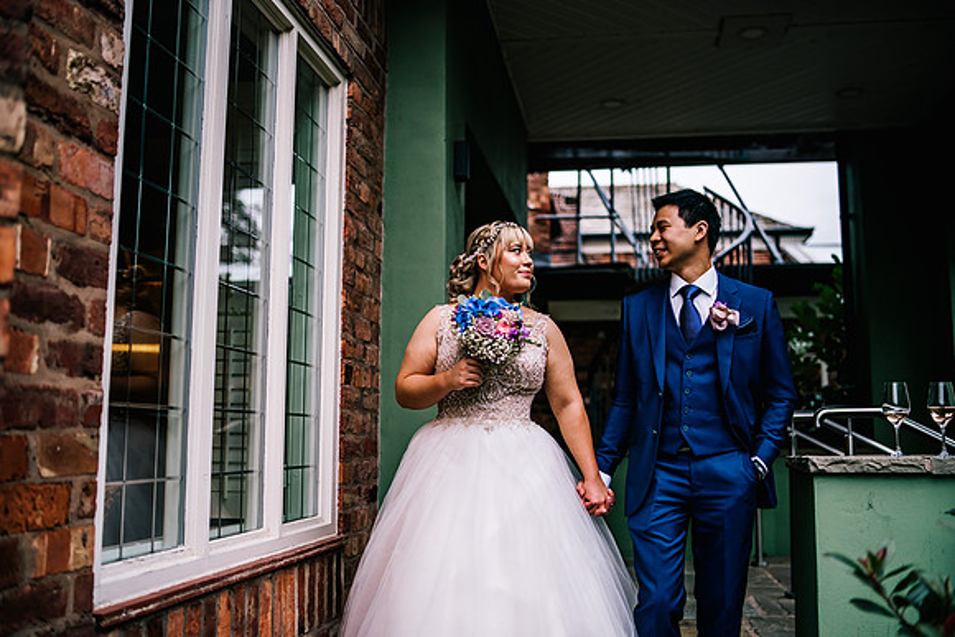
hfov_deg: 54.4
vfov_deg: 37.9
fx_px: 929
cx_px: 478
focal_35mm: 35
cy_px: 318
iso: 160
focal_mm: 35
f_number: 1.4
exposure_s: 1/250
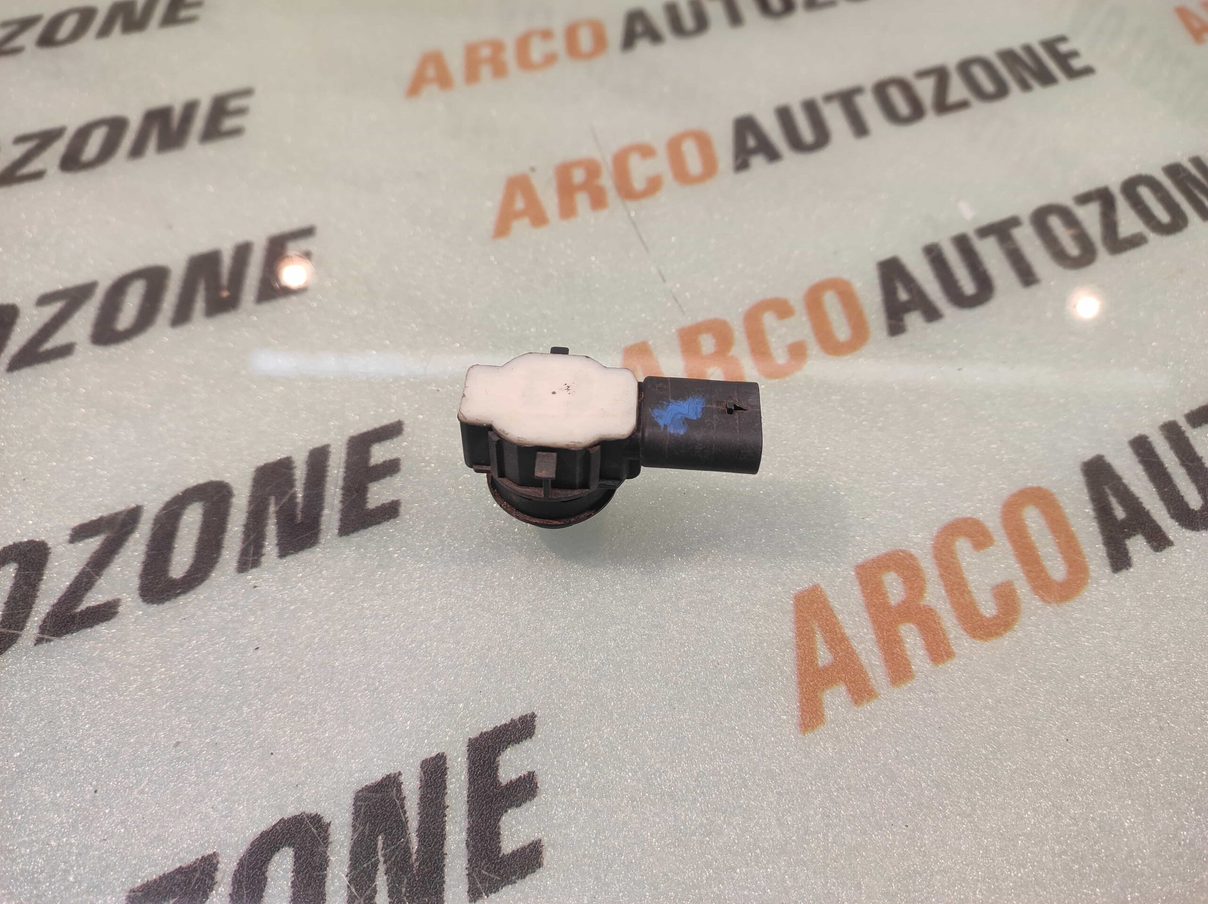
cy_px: 452
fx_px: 593
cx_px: 604
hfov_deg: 91.1
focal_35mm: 17
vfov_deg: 74.7
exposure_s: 1/50
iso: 242
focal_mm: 4.74
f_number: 1.79
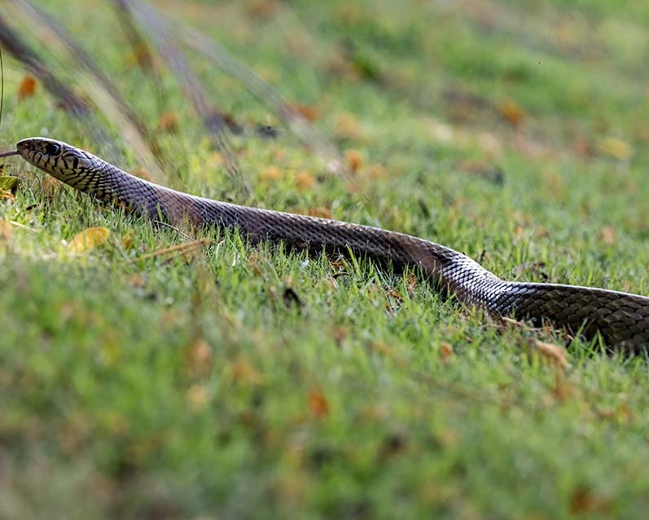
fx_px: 4342
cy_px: 260
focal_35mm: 226
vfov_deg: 6.8
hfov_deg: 8.5
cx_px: 300
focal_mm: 200
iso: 1100
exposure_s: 1/3200
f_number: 4.5
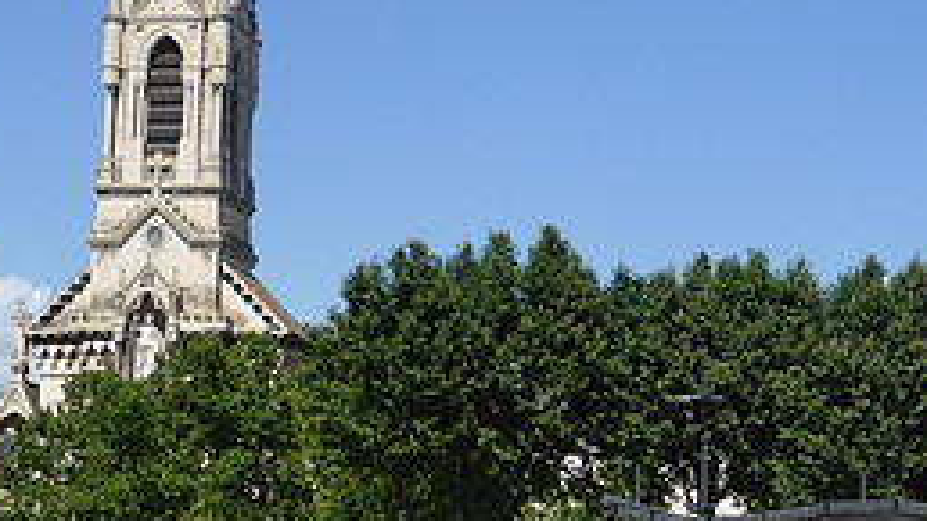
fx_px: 2949
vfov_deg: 10.1
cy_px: 135
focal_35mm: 120
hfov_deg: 17.8
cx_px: 643
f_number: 4.2
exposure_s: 1/1000
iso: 100
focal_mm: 8.5
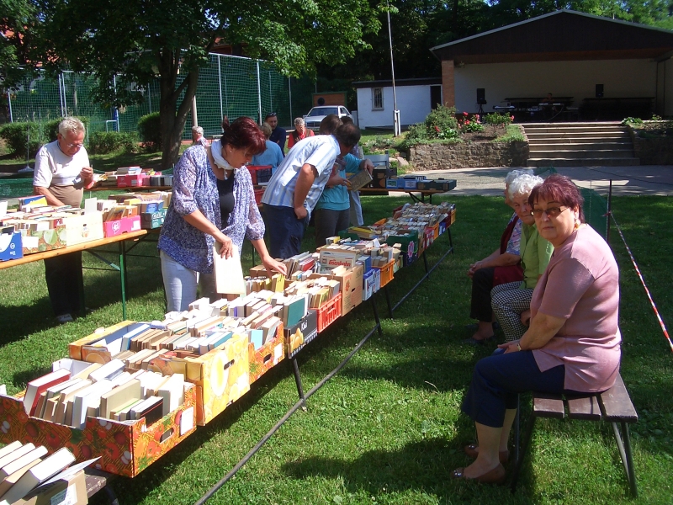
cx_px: 336
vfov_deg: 40.7
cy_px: 252
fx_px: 680
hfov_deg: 52.6
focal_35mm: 35
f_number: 4.3
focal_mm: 5.8
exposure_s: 1/320
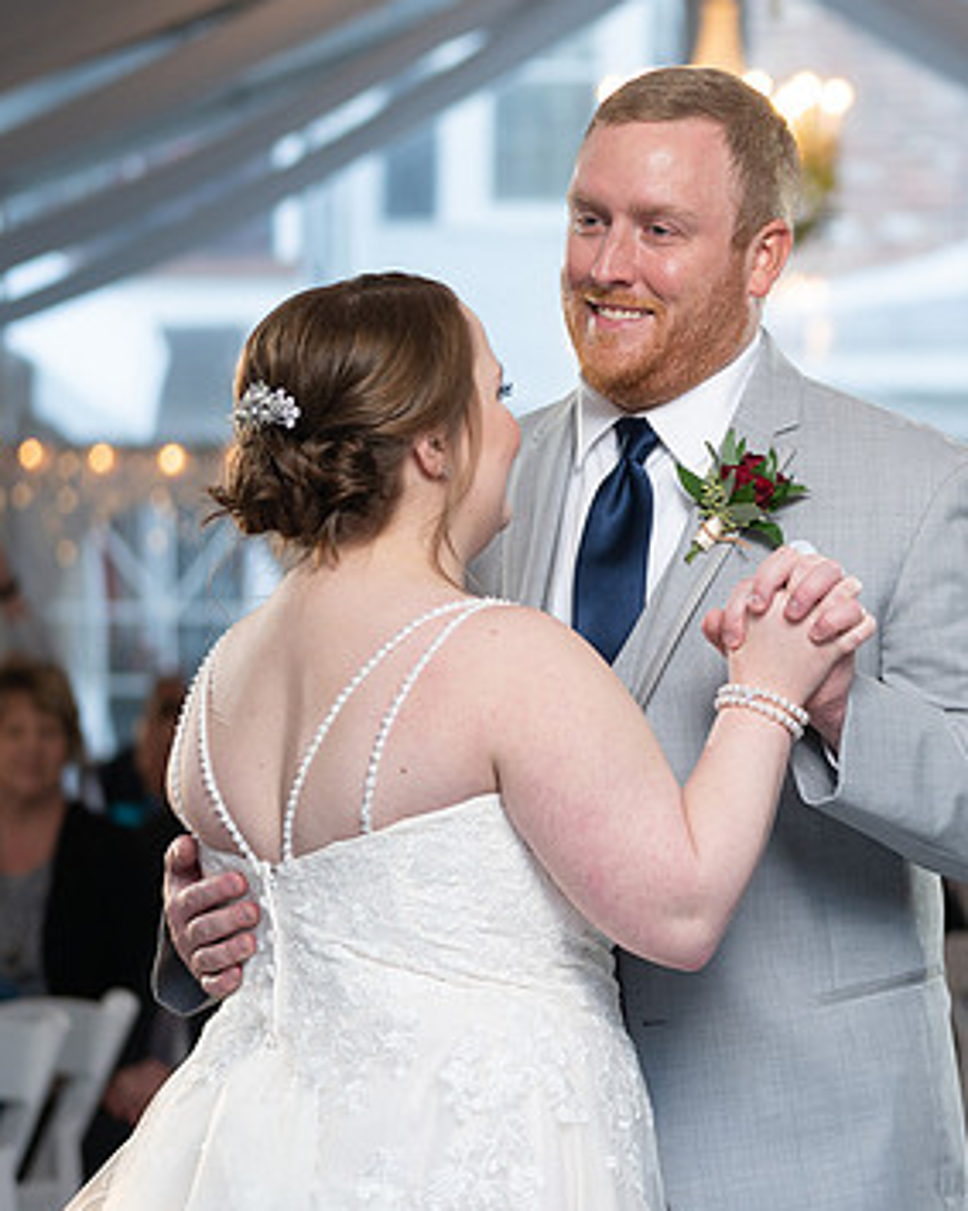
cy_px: 584
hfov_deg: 10.6
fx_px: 5159
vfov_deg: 13.4
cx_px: 921
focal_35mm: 144
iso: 500
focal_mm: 70
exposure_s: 1/250
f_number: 2.8
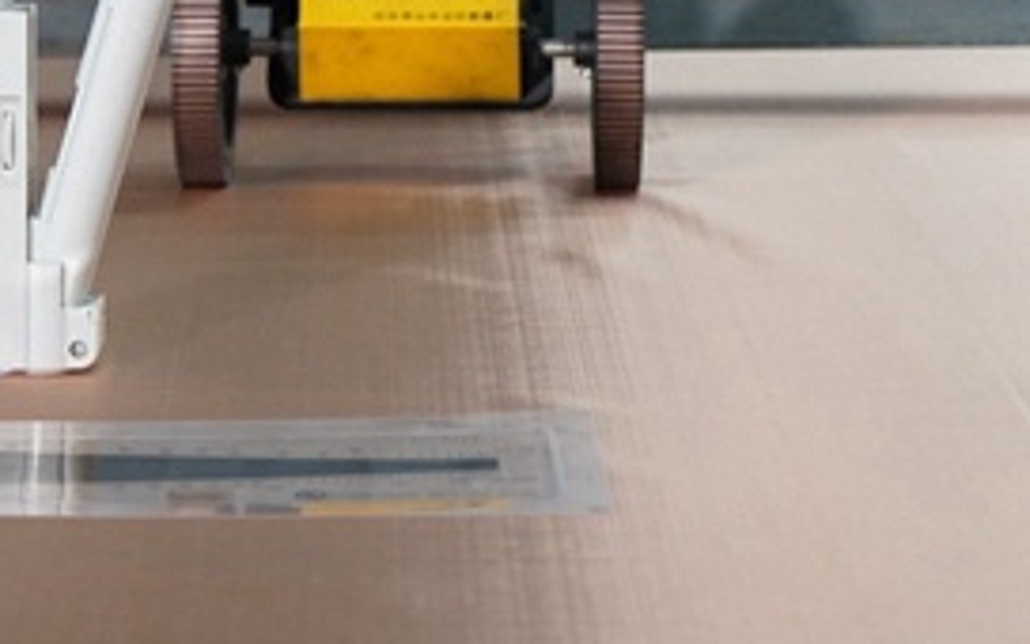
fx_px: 3790
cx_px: 447
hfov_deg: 15.5
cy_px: -256
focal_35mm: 135
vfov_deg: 9.5
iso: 2000
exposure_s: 1/100
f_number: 4.5
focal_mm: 45
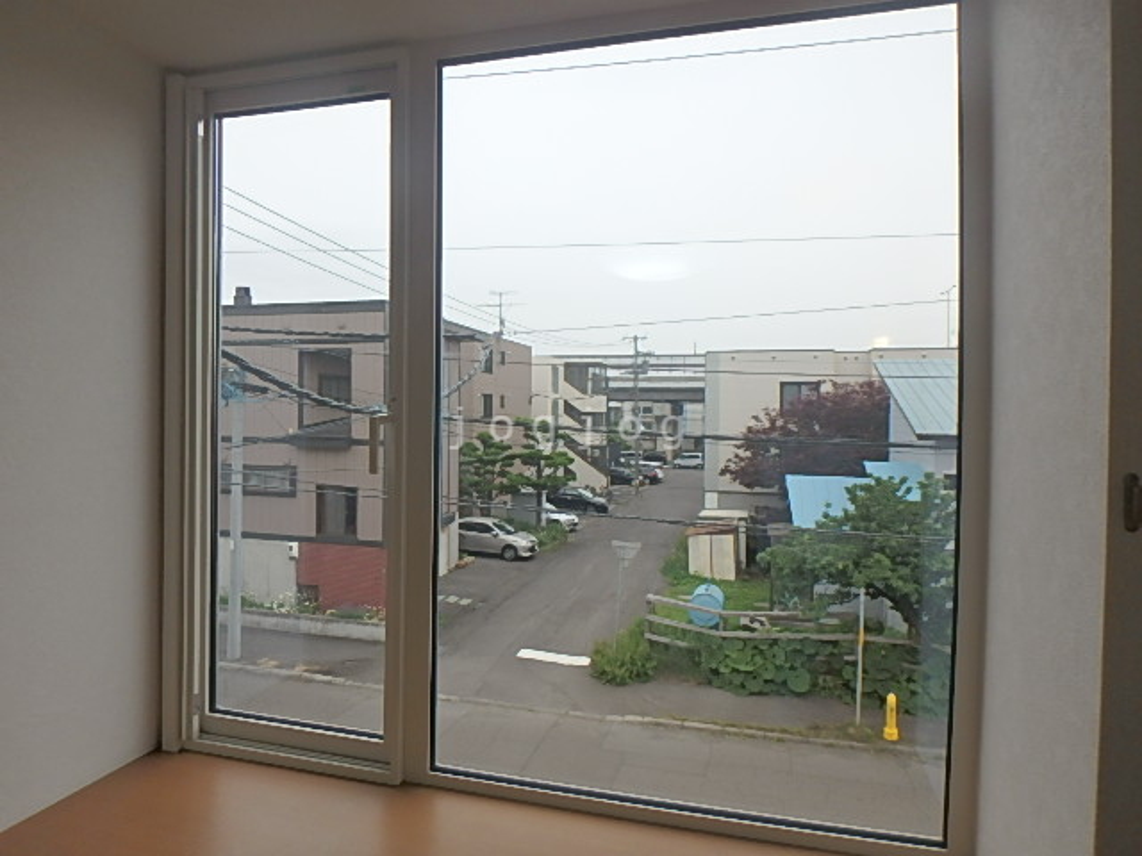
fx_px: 693
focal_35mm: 21
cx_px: 571
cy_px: 428
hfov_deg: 79.0
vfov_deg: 63.4
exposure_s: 1/200
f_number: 3.5
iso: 125
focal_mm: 3.7
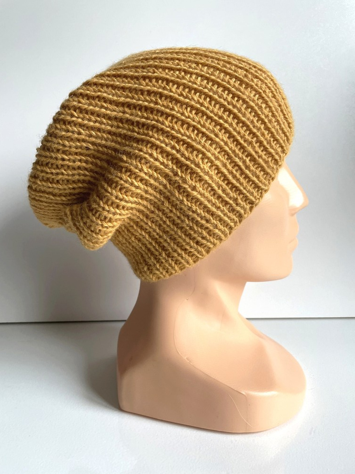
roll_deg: +0.8
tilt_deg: -8.5
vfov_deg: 67.3
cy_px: 237
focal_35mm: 26
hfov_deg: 53.1
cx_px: 178
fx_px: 356
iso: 125
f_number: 1.6
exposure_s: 1/108
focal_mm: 4.2
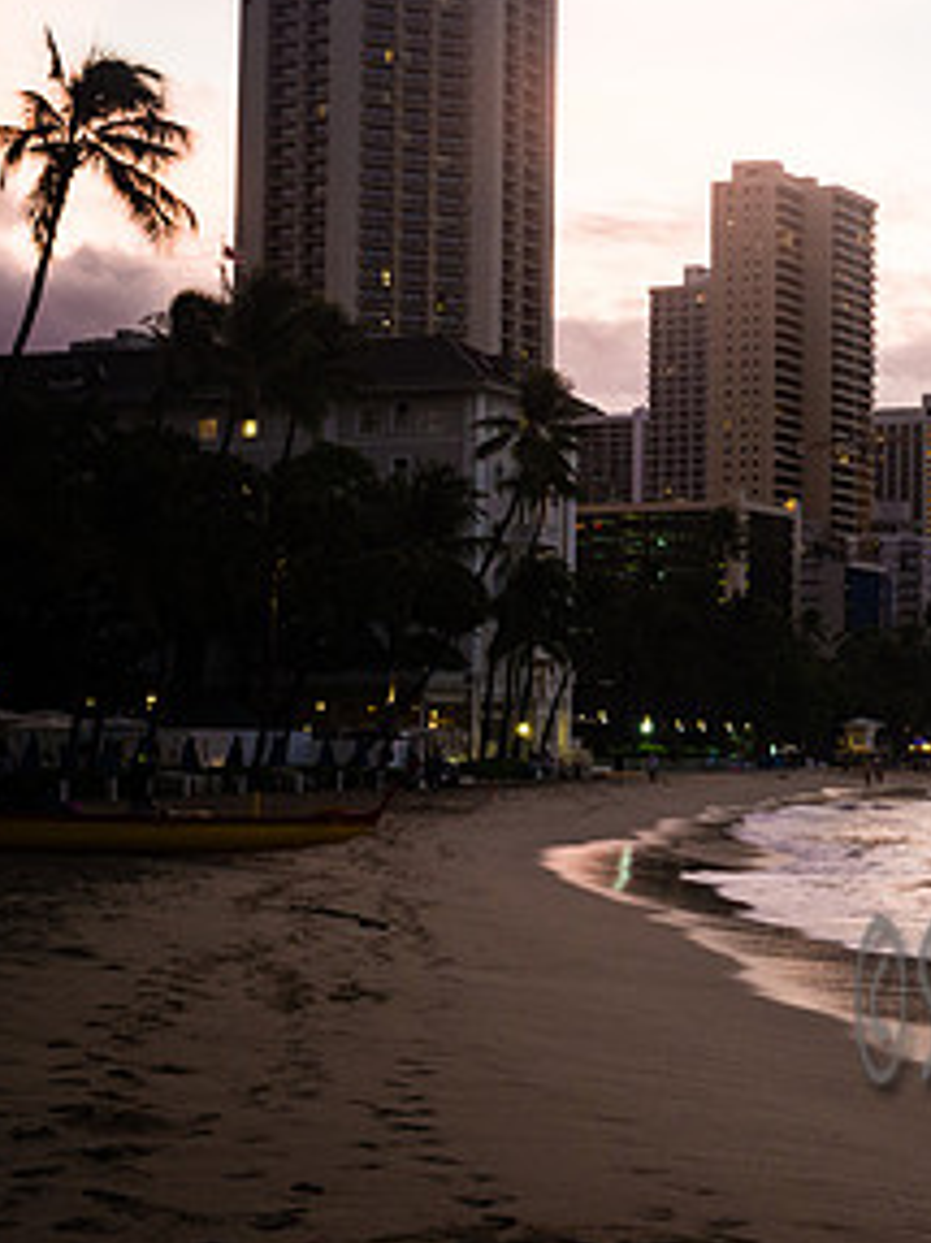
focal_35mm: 70
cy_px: 583
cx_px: 1209
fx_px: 2512
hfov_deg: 19.4
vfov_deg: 27.8
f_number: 14
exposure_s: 1/5
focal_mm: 35
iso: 1600
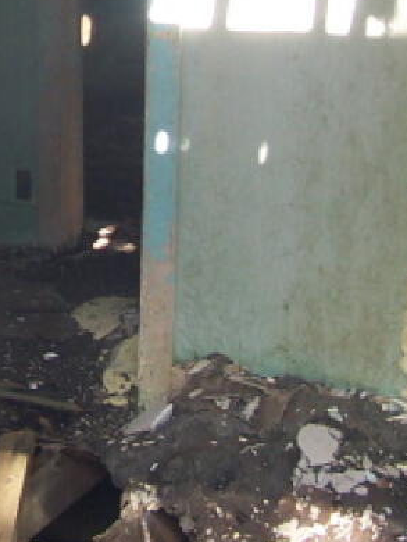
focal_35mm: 133
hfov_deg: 11.0
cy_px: 60
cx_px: -28
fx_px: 2083
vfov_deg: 14.7
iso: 80
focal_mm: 6.3
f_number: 2.8
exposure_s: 1/40
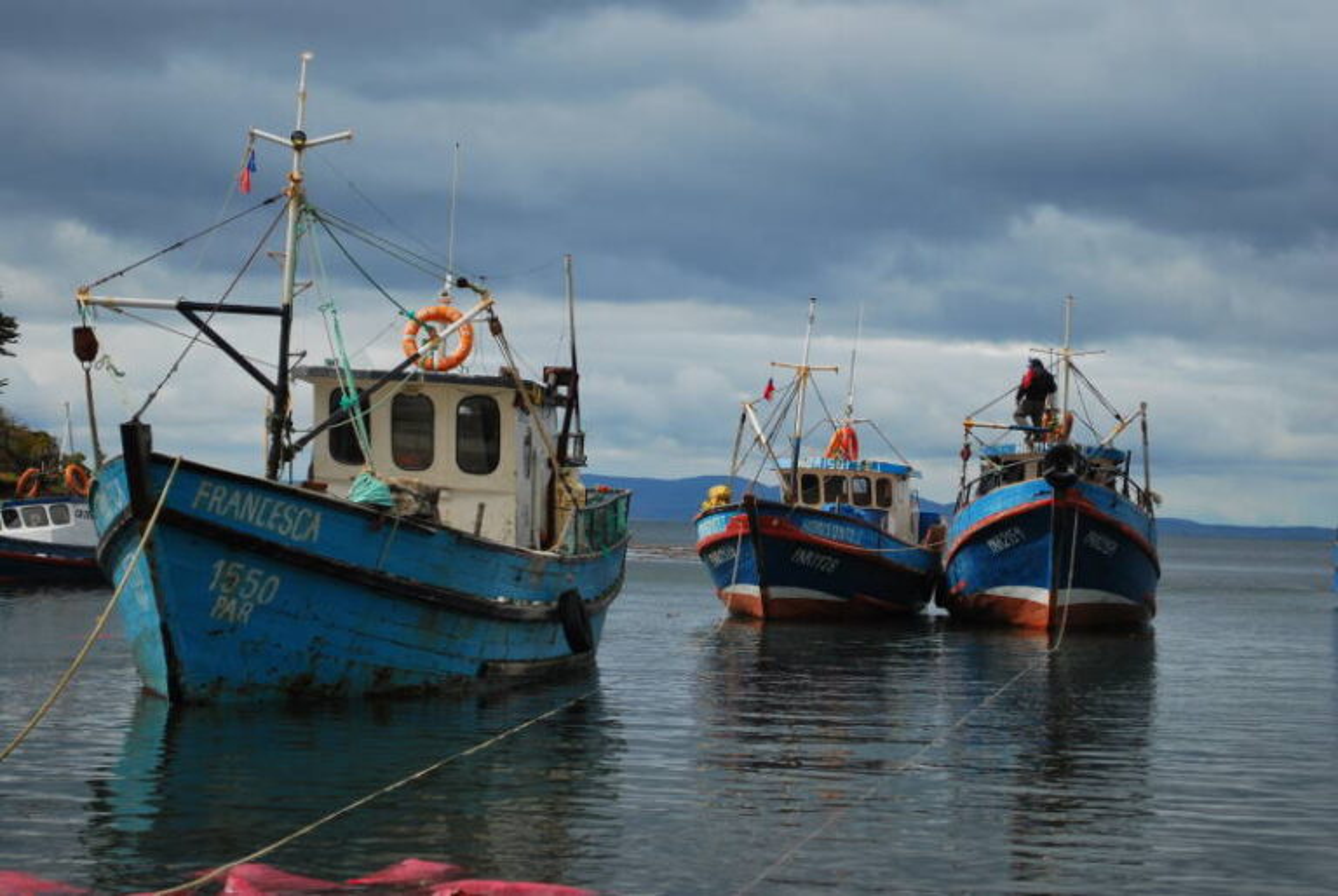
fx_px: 3070
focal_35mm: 82
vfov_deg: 16.6
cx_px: 669
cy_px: 448
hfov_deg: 24.6
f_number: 5.6
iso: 100
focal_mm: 55
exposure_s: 1/200
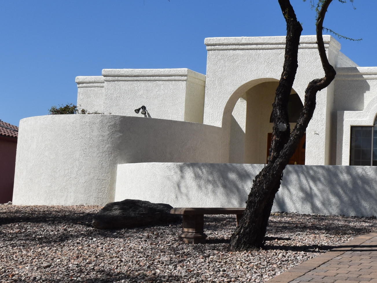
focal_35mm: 63
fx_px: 687
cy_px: 118
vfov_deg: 23.2
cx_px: 402
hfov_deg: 28.3
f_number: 11
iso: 200
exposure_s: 1/500
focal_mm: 19
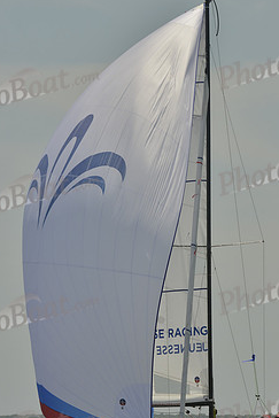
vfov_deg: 6.5
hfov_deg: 4.3
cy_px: 242
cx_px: 159
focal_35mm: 319
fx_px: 3705
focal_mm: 200
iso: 280
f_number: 11
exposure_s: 1/1250
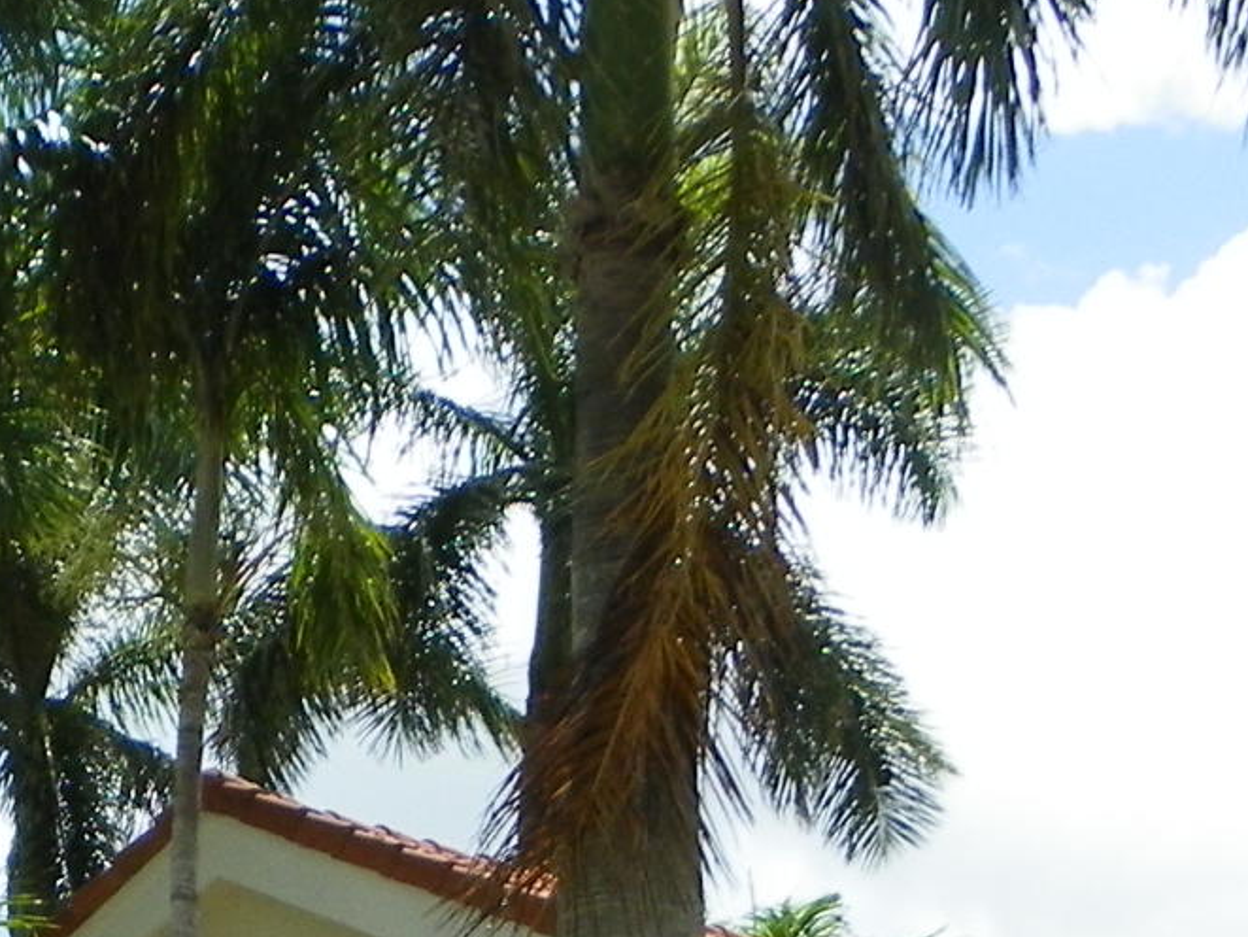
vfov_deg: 11.8
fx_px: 4255
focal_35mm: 118
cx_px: -85
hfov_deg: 16.3
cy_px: 1570
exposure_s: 1/1250
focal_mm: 4.6
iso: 64
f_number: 2.8
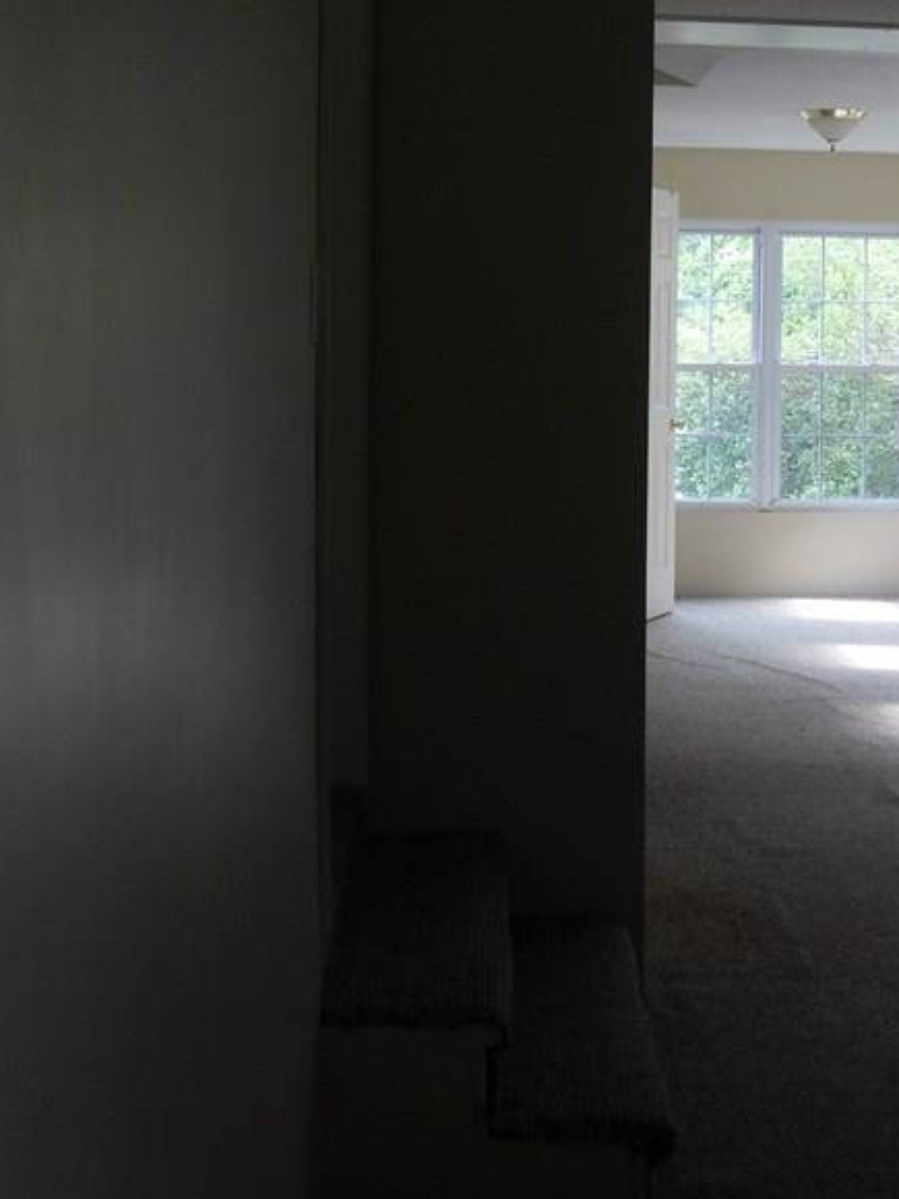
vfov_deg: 32.0
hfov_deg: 23.9
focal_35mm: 60
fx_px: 2078
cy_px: 430
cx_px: 781
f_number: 2.8
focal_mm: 6.3
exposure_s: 1/60
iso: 100
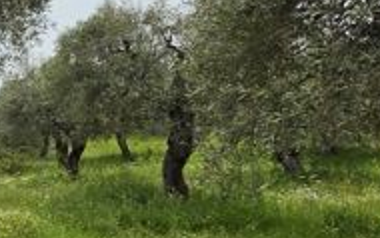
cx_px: -139
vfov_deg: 25.4
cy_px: 136
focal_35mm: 51
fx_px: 528
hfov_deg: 29.7
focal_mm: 2.2
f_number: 1.9
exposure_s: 1/2775
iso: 32
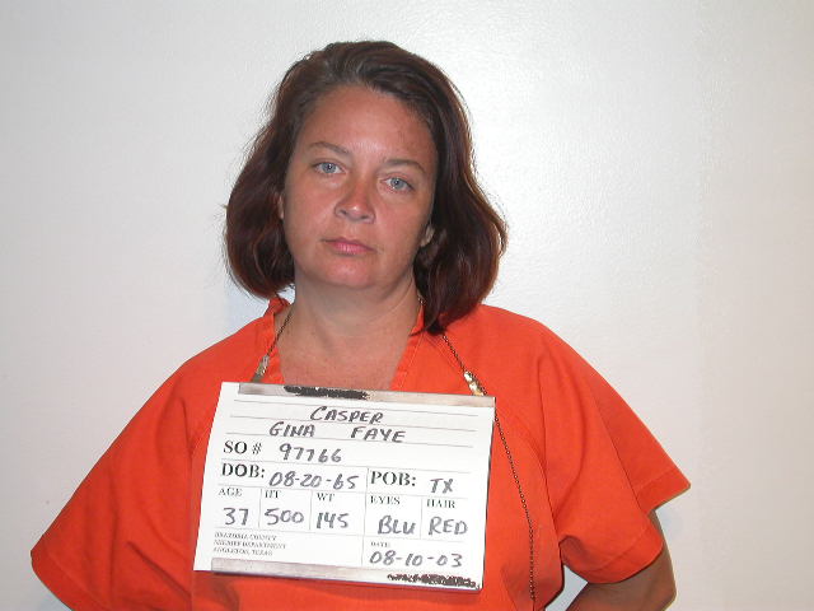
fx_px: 1505
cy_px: 306
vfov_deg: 22.9
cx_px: 407
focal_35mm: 64
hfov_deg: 30.3
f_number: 3.2
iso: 100
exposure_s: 1/60.3
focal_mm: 13.3
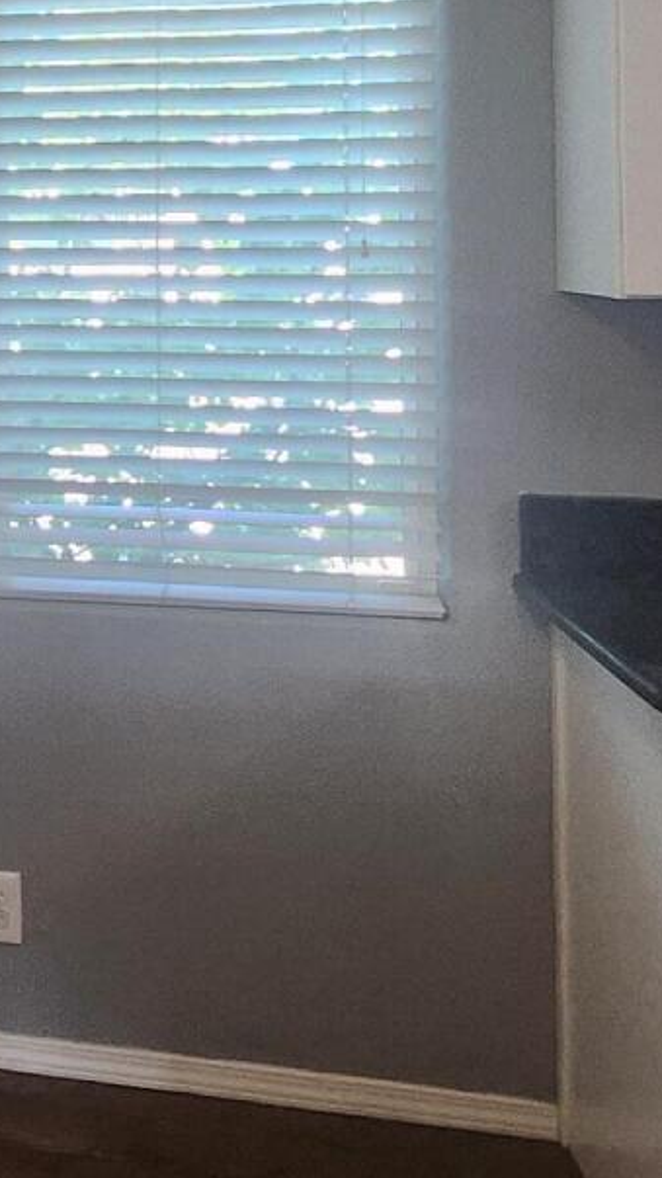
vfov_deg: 41.7
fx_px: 1467
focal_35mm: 47
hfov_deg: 21.7
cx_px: -299
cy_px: 225
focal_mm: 1.74
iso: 250
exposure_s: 1/60
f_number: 2.2
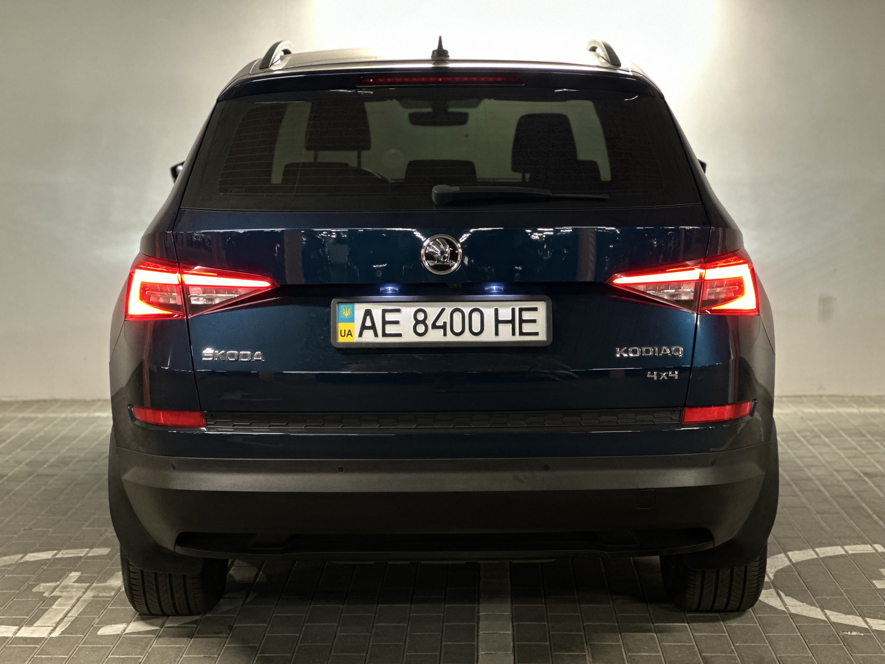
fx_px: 1969
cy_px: 332
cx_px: 442
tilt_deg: -5.2
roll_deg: +0.5
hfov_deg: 25.3
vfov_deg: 19.1
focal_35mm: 77
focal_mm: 9
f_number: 2.8
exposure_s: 1/20
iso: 320
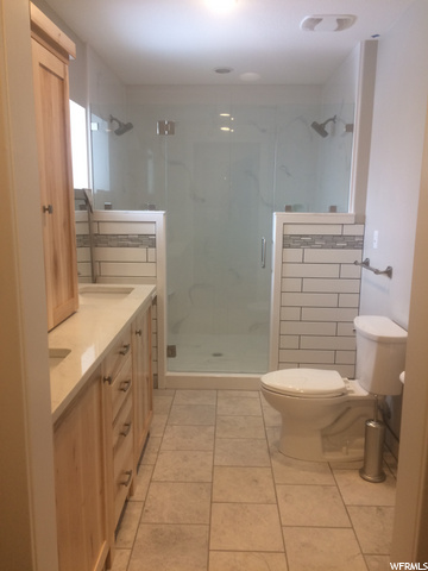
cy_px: 286
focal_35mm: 29
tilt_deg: -13.5
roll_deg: +0.9
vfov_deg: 61.7
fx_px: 478
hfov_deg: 48.2
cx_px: 214
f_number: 2.2
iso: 64
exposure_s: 1/30
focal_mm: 4.15
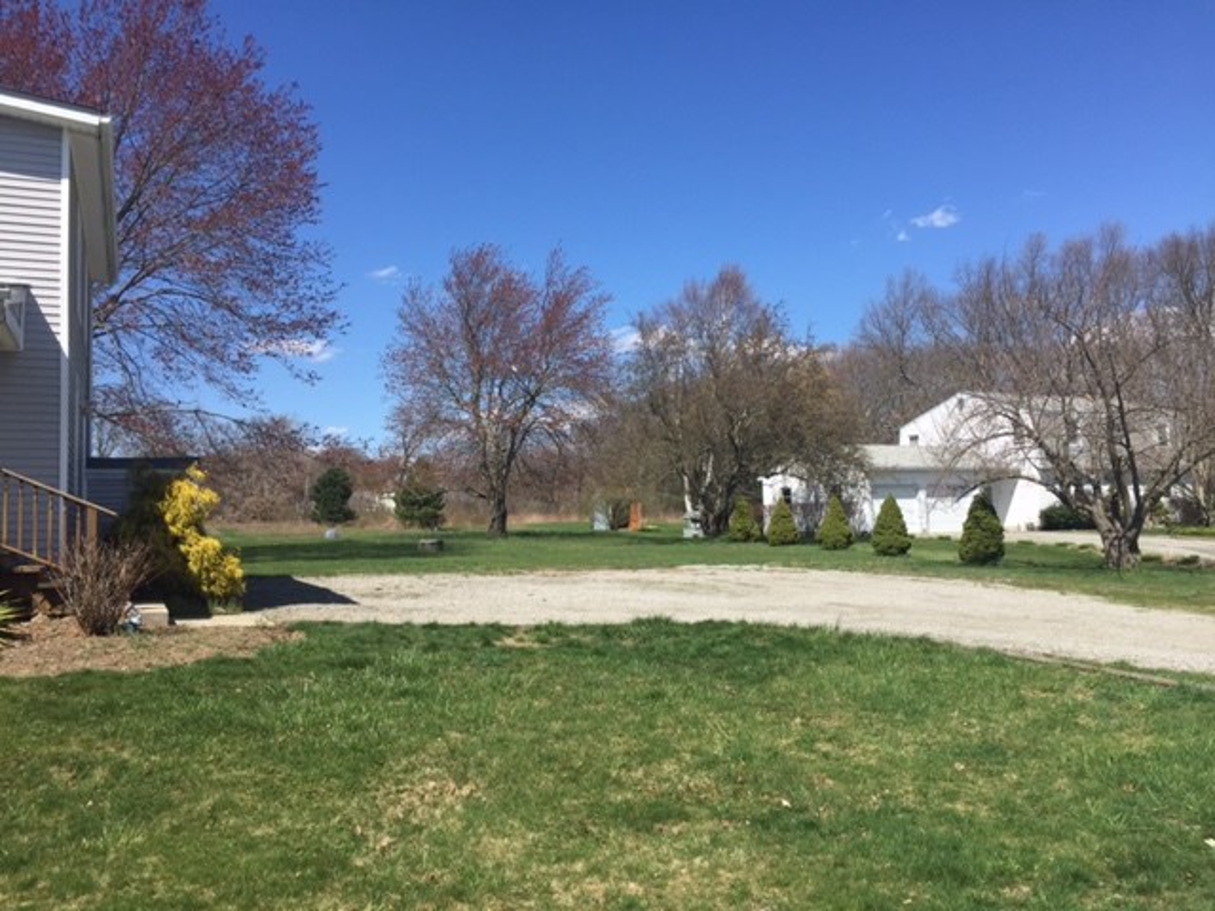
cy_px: 456
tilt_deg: +3.8
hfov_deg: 61.7
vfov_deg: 48.2
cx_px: 608
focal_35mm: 29
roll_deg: +1.2
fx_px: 1018
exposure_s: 1/2083
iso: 32
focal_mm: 4.15
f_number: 2.2
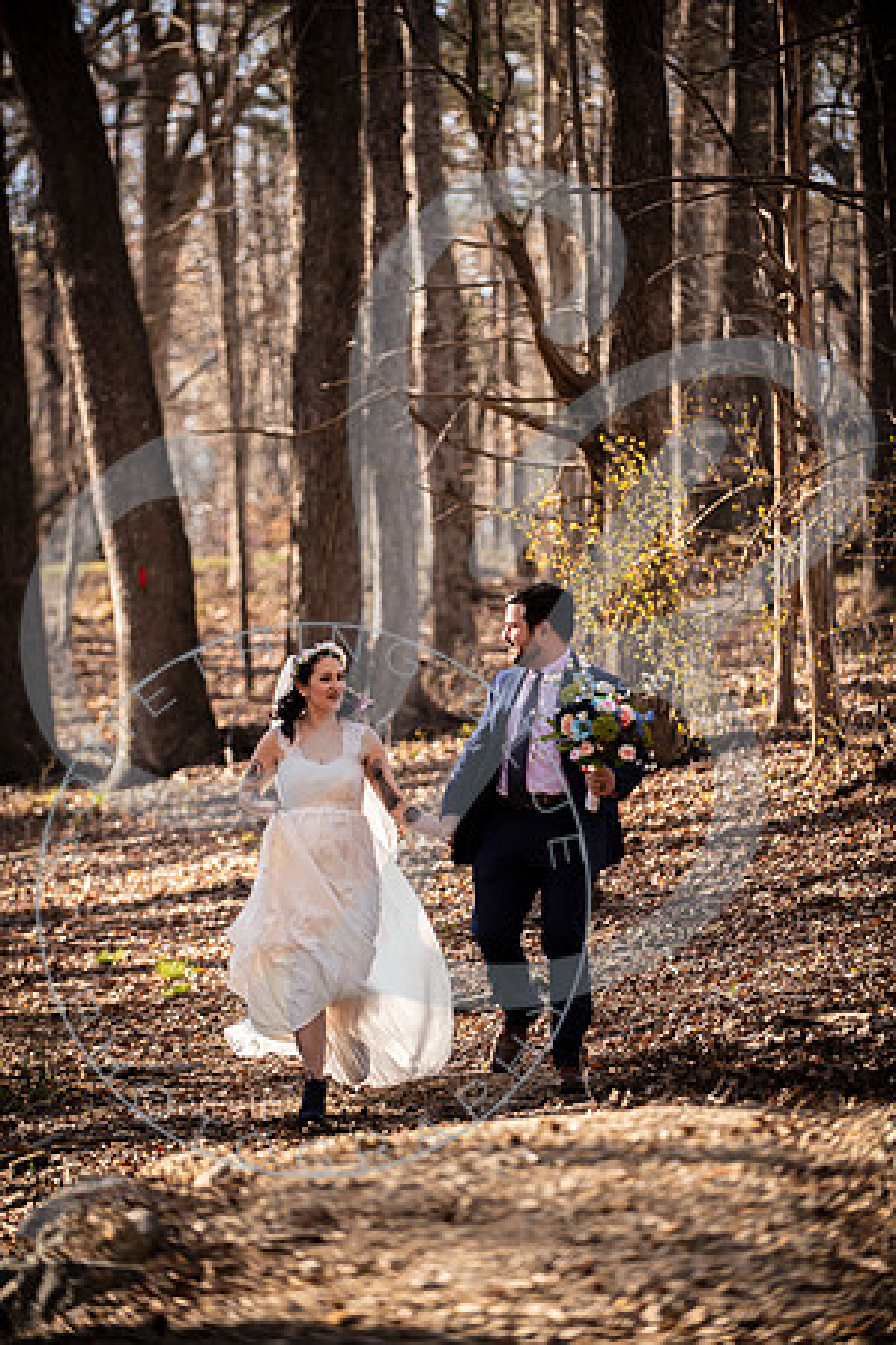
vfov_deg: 15.2
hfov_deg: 10.2
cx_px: 448
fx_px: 5040
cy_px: 672
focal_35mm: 135
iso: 100
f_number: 2.8
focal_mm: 135
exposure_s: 1/800
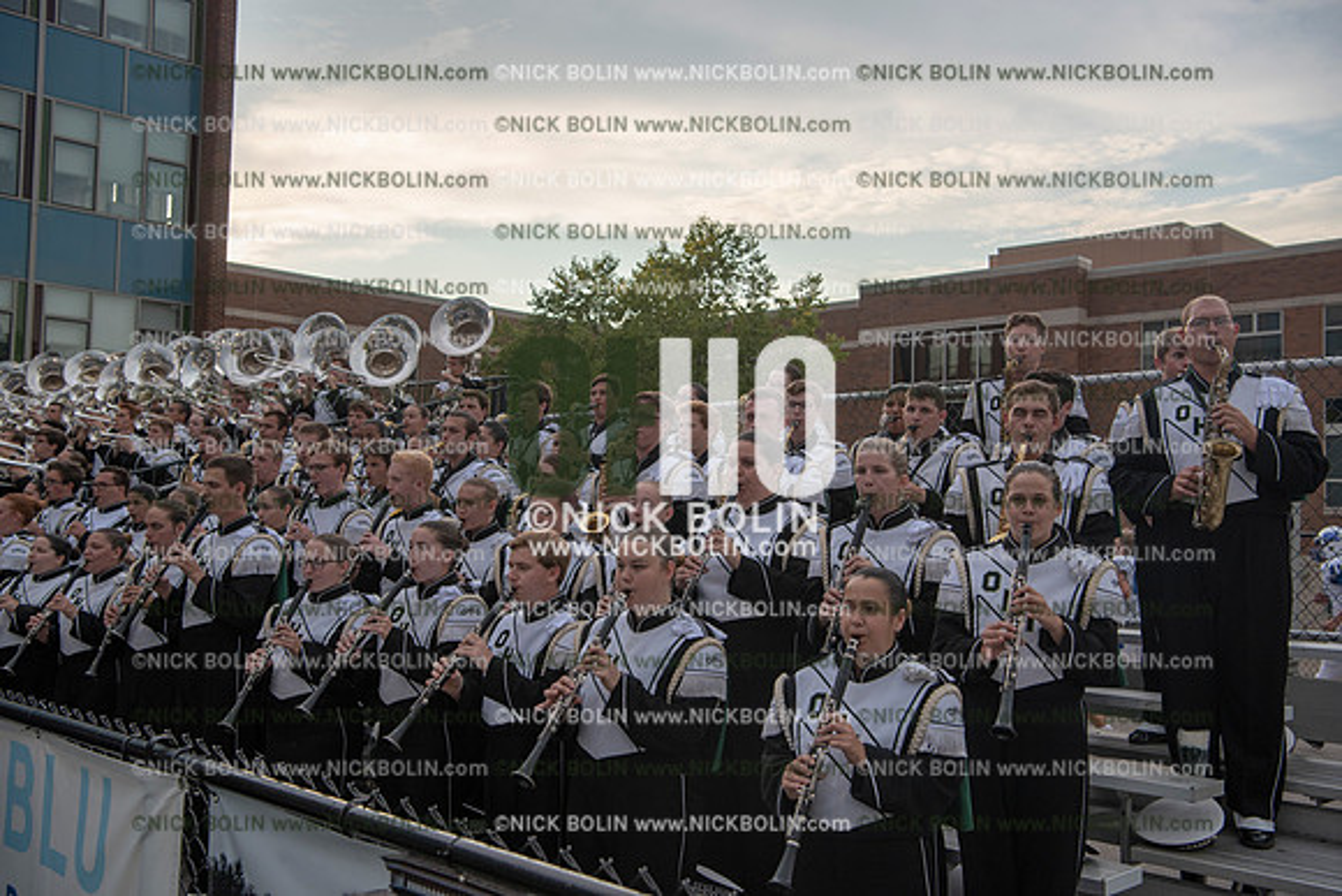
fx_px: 1342
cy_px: 448
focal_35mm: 36
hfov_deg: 53.1
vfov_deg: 36.9
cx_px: 671
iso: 200
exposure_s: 1/800
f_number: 5
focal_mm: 36
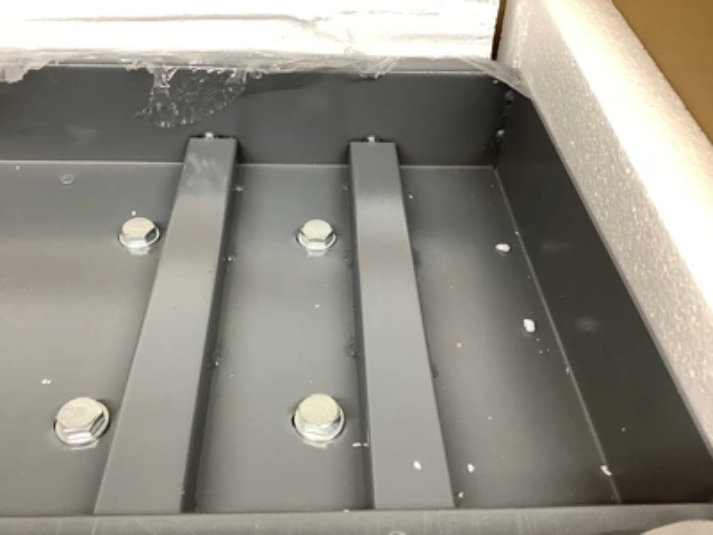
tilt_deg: -46.7
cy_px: 268
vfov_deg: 45.4
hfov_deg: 58.4
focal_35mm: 31
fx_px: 639
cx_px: 356
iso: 100
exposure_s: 1/60
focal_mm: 3.3
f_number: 2.4
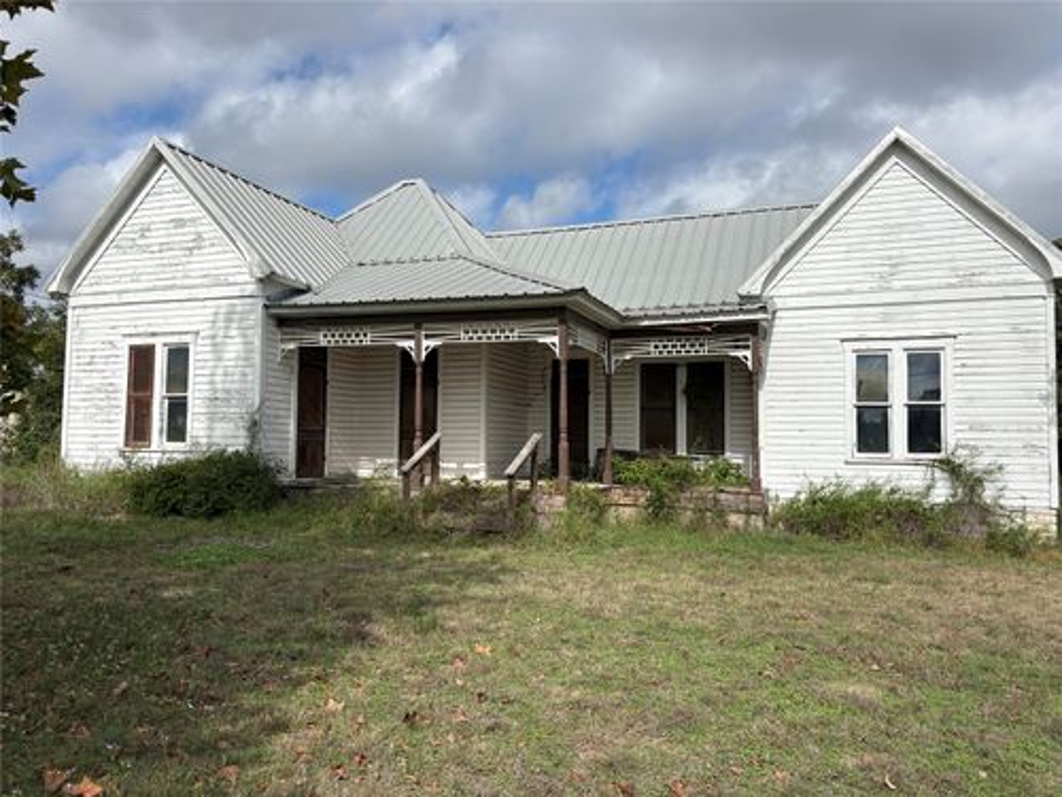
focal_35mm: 26
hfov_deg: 67.3
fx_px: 798
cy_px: 398
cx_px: 531
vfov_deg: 53.1
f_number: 1.6
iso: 50
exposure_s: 1/5814
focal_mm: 5.96
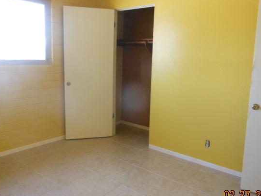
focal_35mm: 33
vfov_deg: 42.9
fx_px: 249
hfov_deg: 55.4
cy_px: 98
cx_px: 132
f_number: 3.7
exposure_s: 1/30
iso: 320
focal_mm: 5
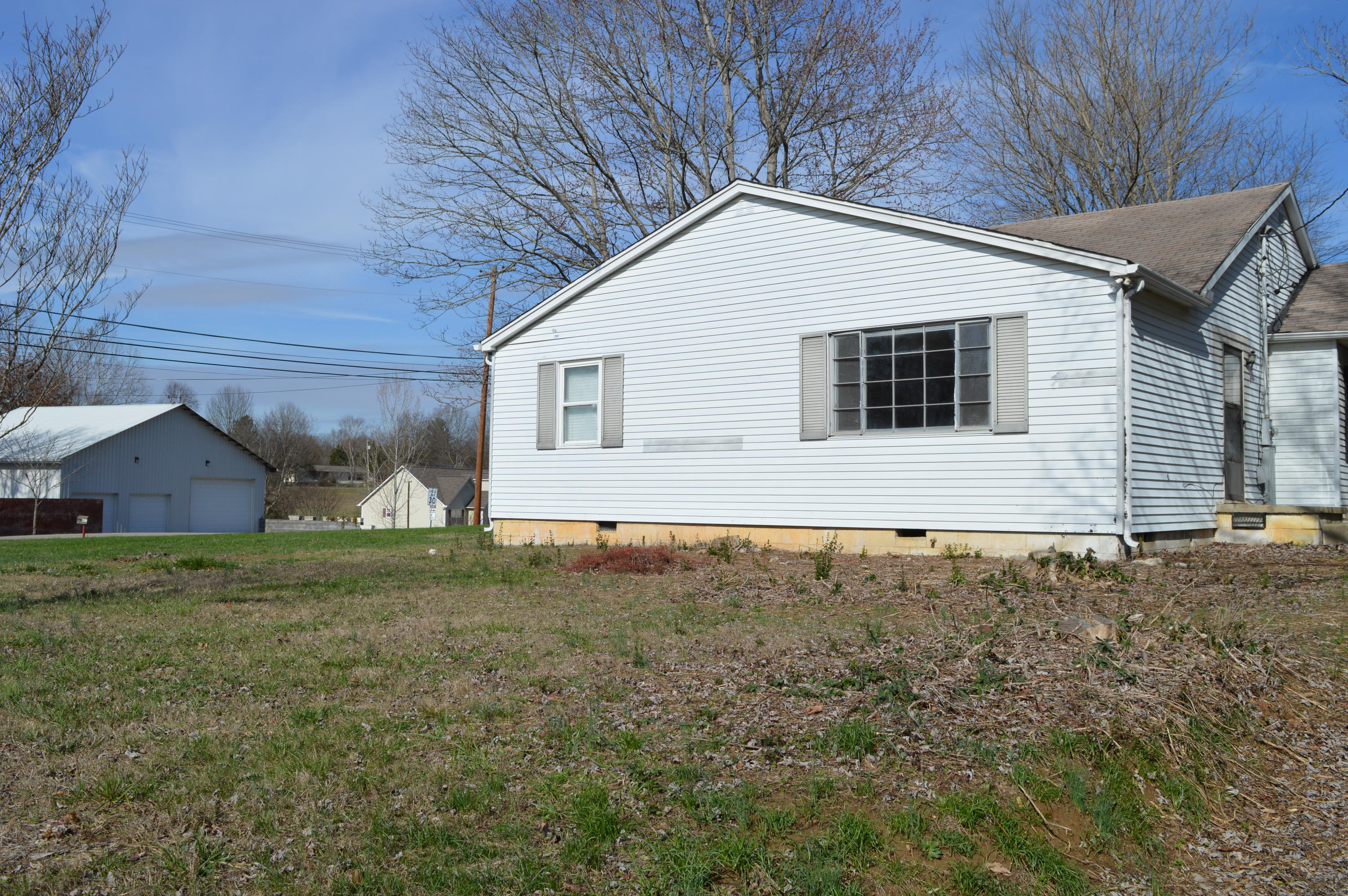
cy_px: 448
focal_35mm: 32
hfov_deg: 59.5
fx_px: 1178
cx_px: 674
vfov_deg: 41.6
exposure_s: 1/400
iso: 100
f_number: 10
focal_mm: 21
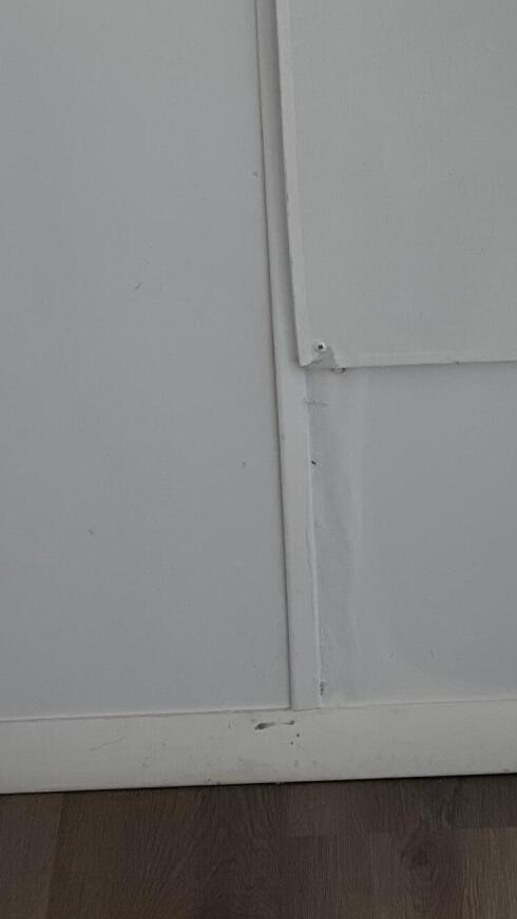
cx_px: 462
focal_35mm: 160
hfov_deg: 7.6
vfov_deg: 13.4
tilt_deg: -18.6
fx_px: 3902
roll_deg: +1.6
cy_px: 155
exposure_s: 1/1908
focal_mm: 7.5
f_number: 2.2
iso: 32
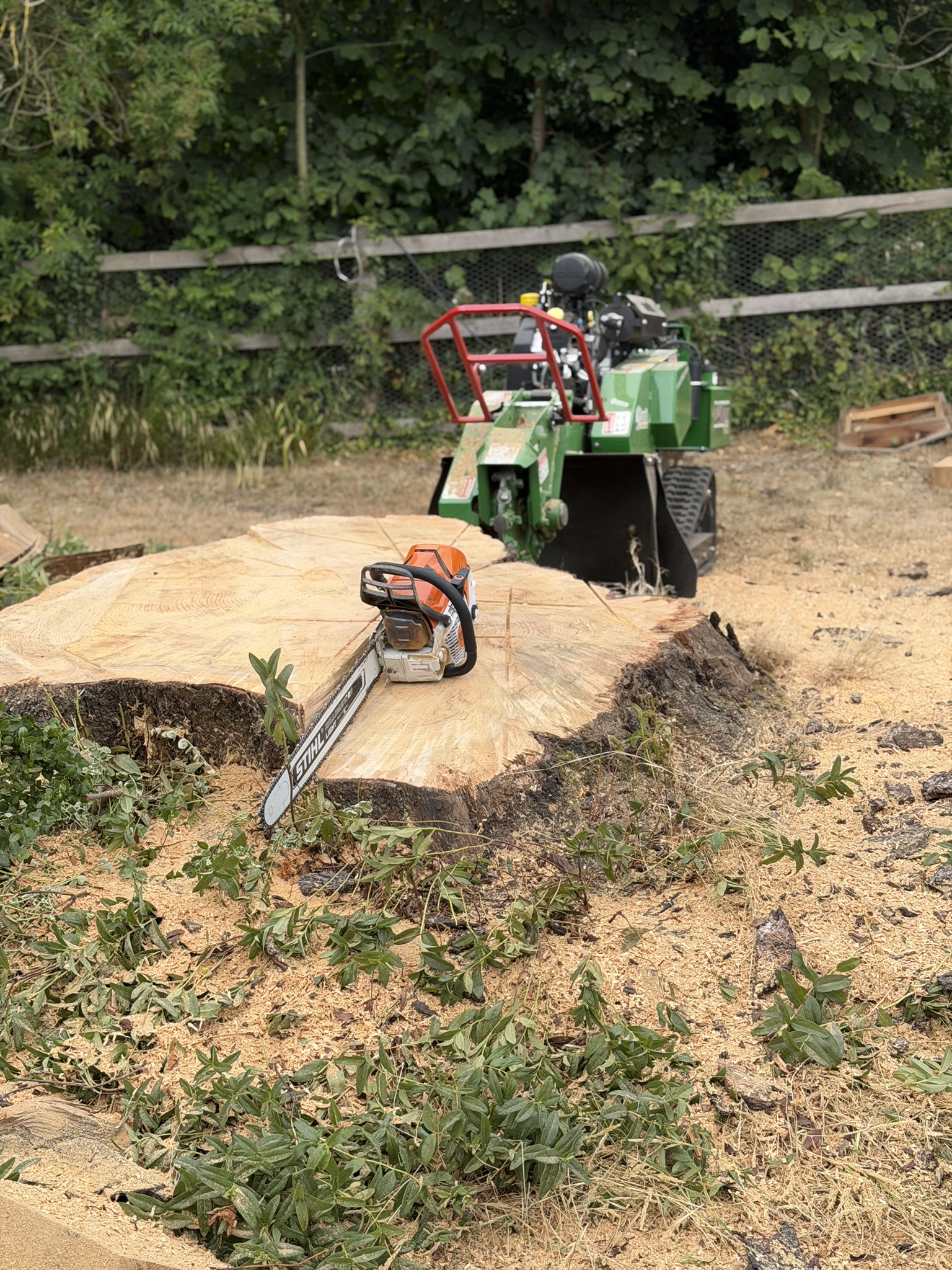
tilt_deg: -15.2
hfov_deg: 30.3
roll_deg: -3.1
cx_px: 476
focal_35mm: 48
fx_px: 1760
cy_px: 635
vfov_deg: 39.7
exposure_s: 1/1795
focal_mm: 6.76
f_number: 1.78
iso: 64
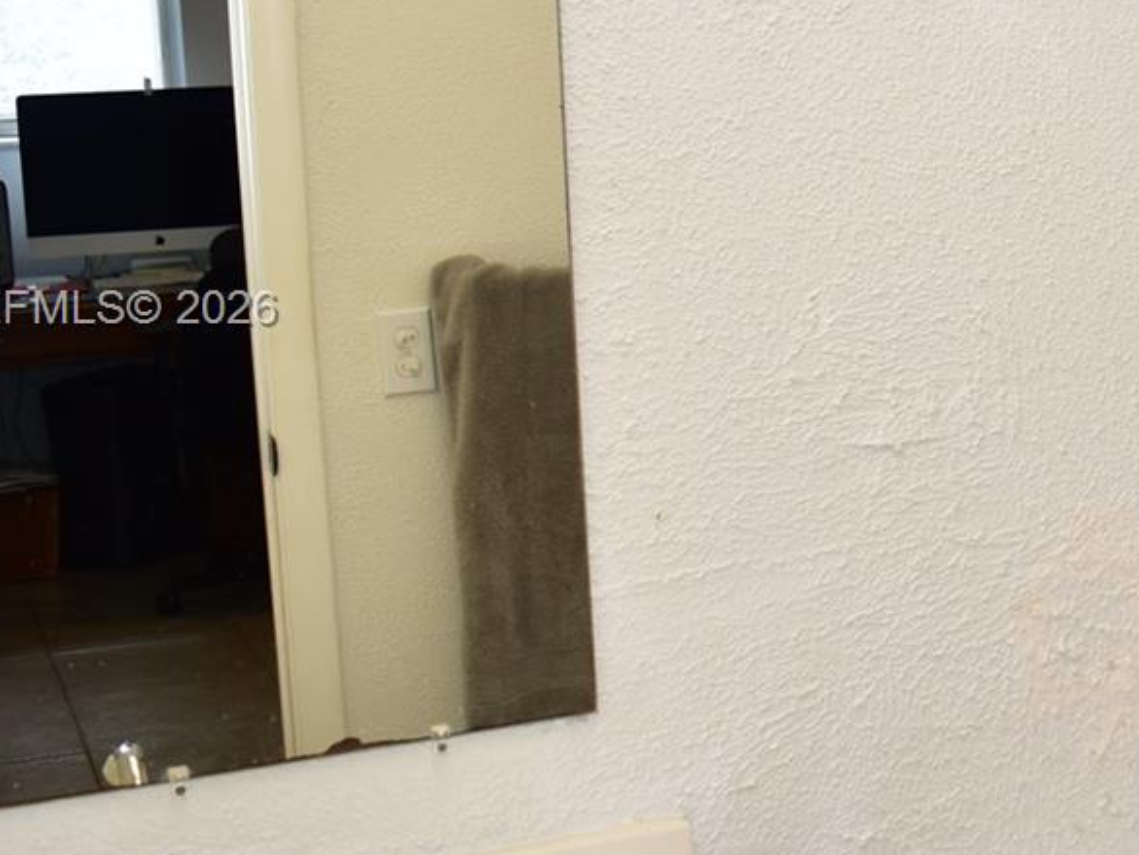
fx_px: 2337
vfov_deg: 20.7
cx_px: 1229
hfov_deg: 25.5
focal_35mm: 71
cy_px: 312
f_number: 3.5
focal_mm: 18
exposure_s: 1/60
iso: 220
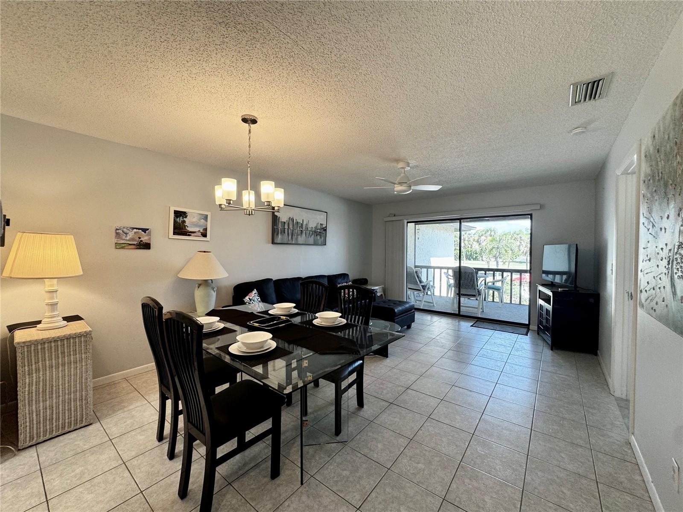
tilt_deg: -2.1
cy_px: 256
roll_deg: -1.0
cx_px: 342
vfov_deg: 85.7
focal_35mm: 14
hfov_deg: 102.1
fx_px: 276
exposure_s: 1/120
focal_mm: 2.22
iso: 125
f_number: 2.2
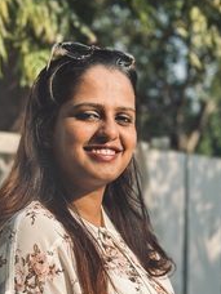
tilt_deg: +3.3
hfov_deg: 15.4
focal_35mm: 96
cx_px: 68
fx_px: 817
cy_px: 194
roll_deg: -1.5
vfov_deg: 20.4
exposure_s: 1/980
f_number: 1.78
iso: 80
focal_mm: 6.86
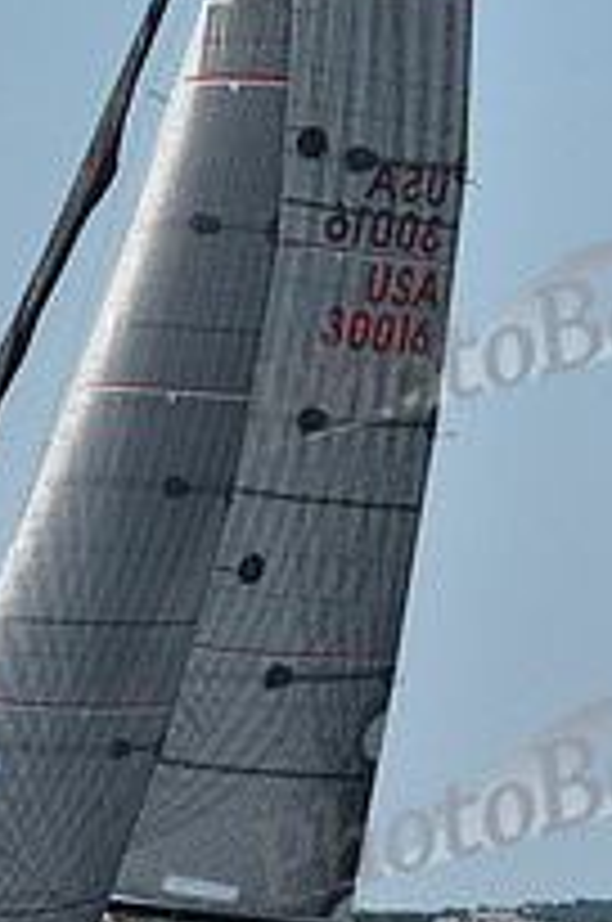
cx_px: 20
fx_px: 14148
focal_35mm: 553
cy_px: 166
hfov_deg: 2.5
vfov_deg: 3.7
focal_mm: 195
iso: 320
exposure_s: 1/1000
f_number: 10
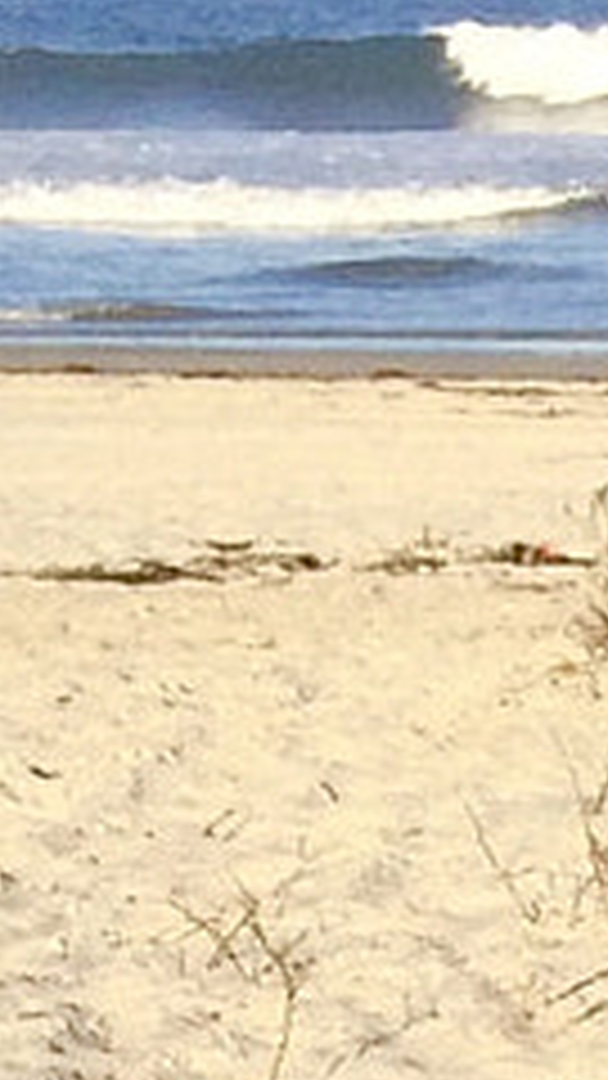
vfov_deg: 8.6
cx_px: 2045
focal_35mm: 211
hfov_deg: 5.3
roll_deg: +0.9
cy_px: 3200
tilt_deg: -29.3
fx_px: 6047
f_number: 2.2
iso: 32
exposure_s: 1/1282
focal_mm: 4.15
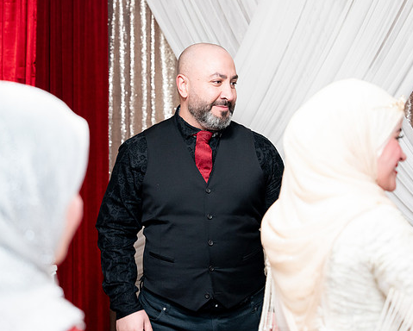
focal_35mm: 67
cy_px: 165
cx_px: 211
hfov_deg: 28.3
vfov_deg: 22.8
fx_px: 820
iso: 2000
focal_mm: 59
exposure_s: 1/160
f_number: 2.8
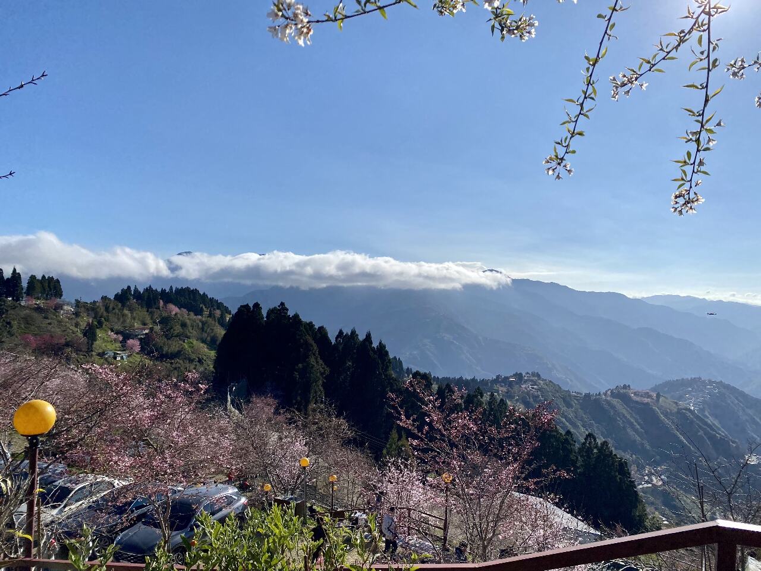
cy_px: 286
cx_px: 380
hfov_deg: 67.3
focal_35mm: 26
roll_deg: -2.1
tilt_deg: +2.4
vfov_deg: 53.1
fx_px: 572
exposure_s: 1/7692
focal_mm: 4.25
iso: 32
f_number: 1.8
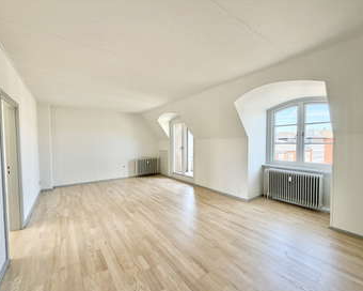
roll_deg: +1.1
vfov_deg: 84.0
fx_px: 161
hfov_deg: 96.7
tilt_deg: -3.0
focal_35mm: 15
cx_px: 170
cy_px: 149
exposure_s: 1/132
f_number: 2.2
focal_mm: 2.22
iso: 64
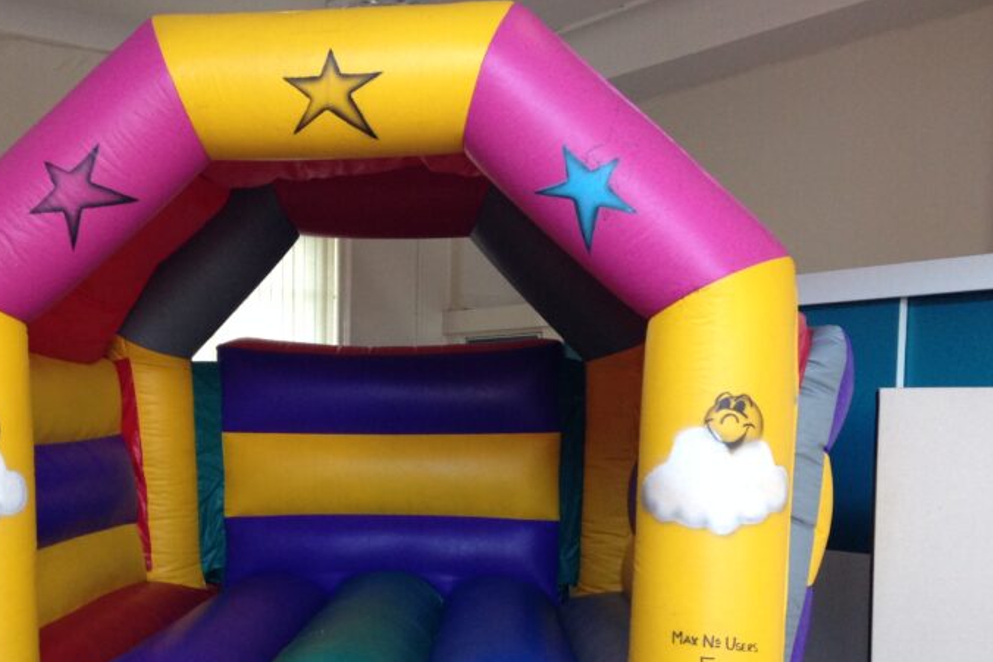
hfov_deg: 38.0
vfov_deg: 25.6
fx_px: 1435
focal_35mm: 52
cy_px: 512
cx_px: 382
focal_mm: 4.12
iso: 125
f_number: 2.4
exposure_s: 1/20
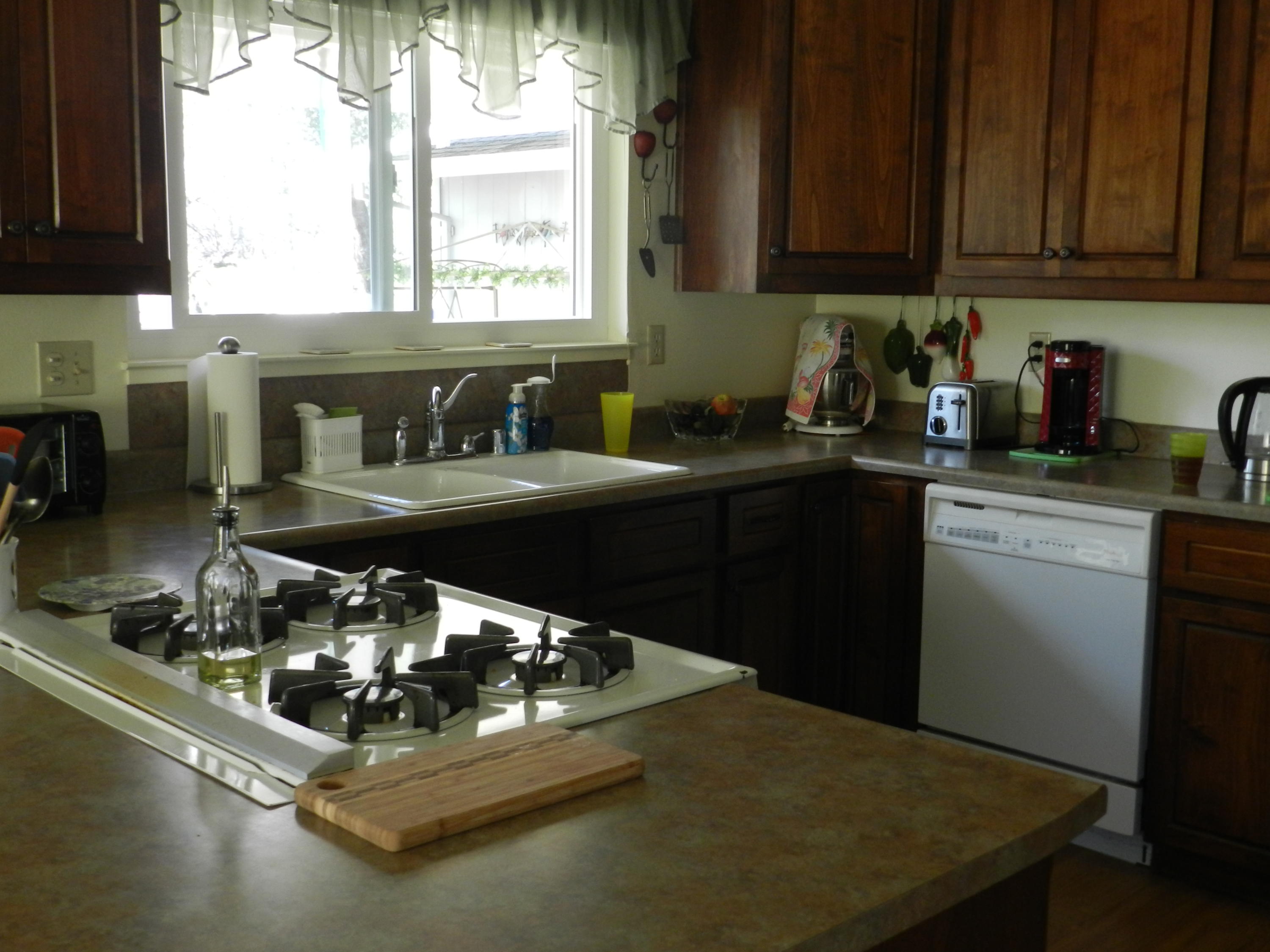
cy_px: 476
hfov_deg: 49.0
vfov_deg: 37.7
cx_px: 635
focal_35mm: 38
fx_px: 1394
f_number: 4
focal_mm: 6.7
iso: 360
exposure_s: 1/30
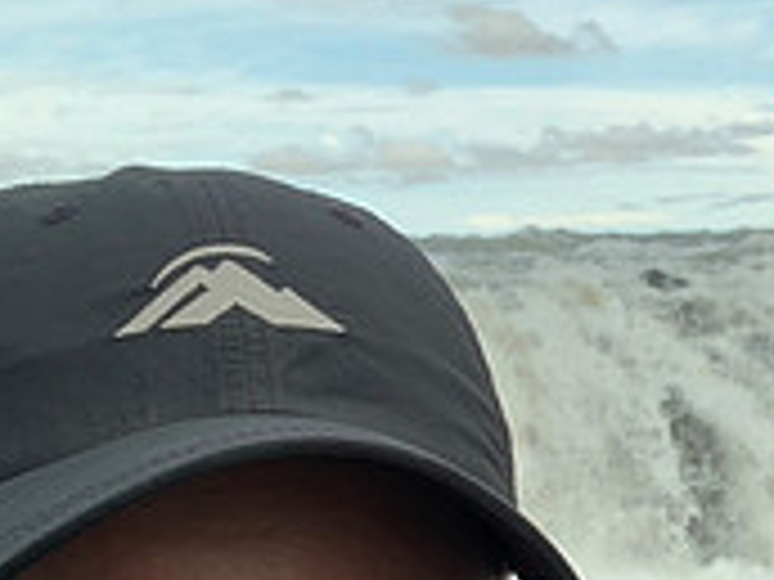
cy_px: 420
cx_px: 742
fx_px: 2415
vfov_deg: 13.7
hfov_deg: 17.8
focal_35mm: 108
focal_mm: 2.87
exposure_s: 1/182
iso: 16
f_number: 2.2
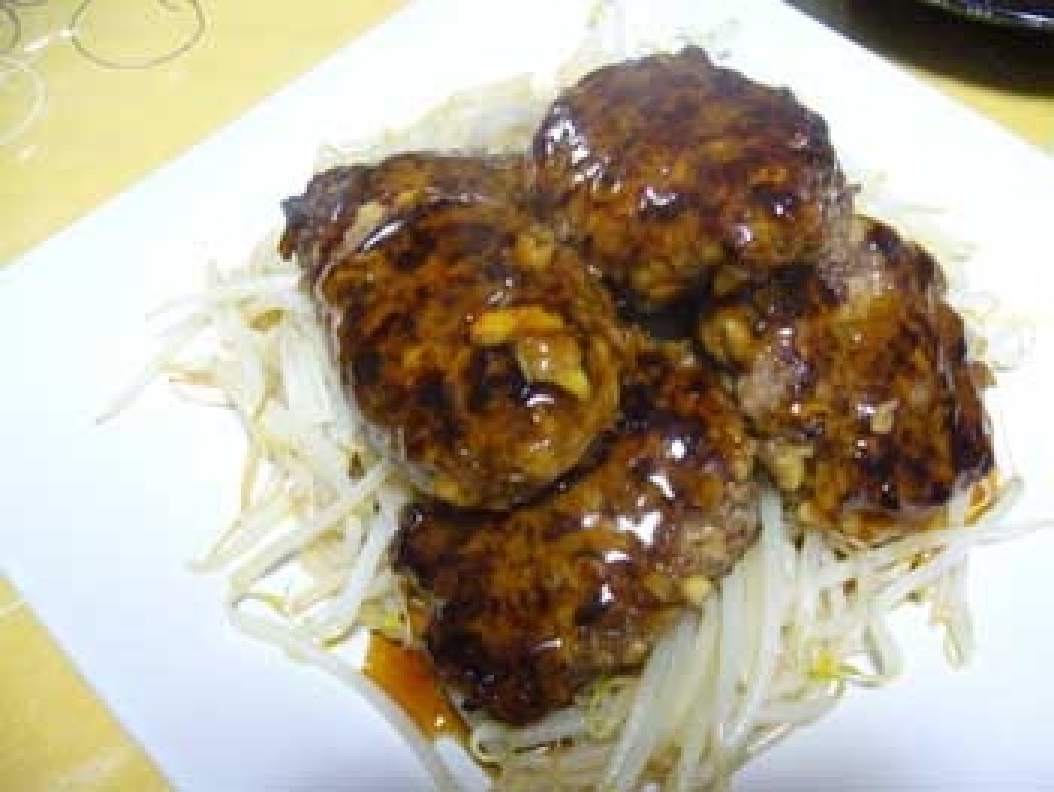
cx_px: 527
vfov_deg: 40.7
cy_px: 396
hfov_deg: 52.6
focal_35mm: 35
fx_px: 1066
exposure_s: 1/8
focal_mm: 5.8
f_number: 2.8
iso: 200
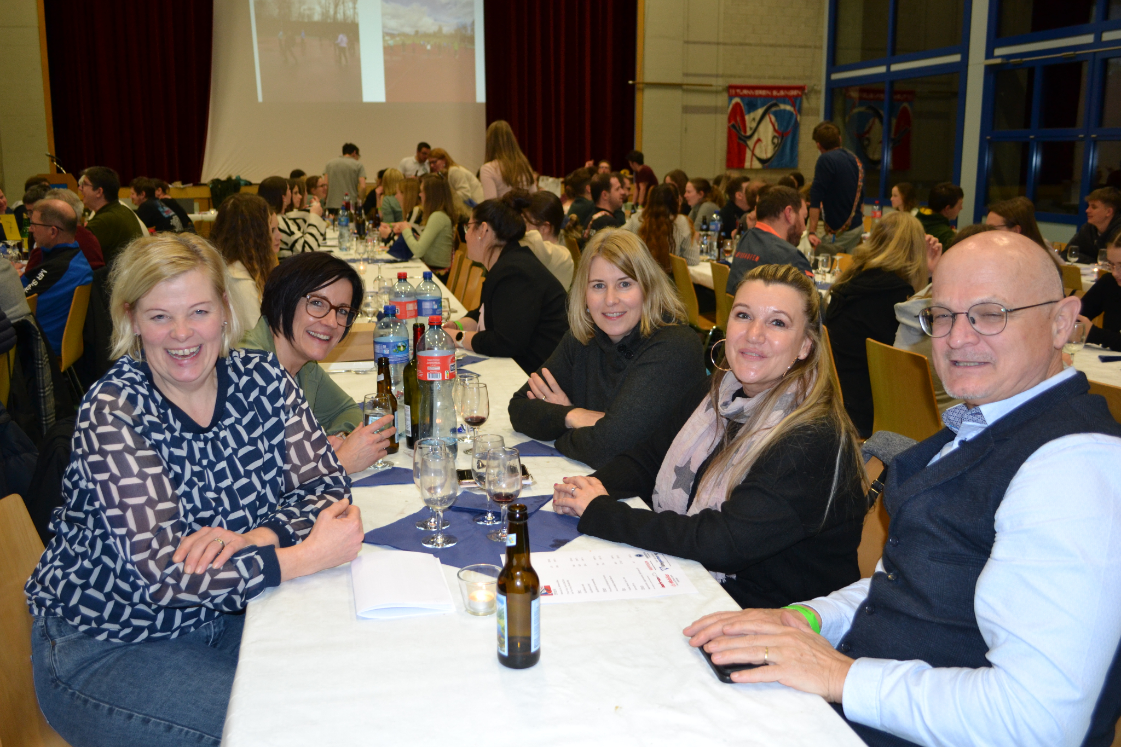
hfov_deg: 57.2
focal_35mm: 33
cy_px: 374
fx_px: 1027
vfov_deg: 40.0
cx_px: 560
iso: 800
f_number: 3.8
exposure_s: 1/60
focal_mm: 22
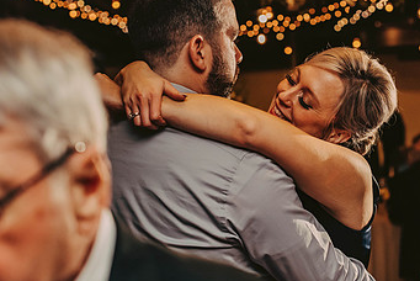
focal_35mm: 85
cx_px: 308
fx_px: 992
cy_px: 142
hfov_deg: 23.7
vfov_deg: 16.1
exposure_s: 1/200
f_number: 3.2
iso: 2000
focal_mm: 50
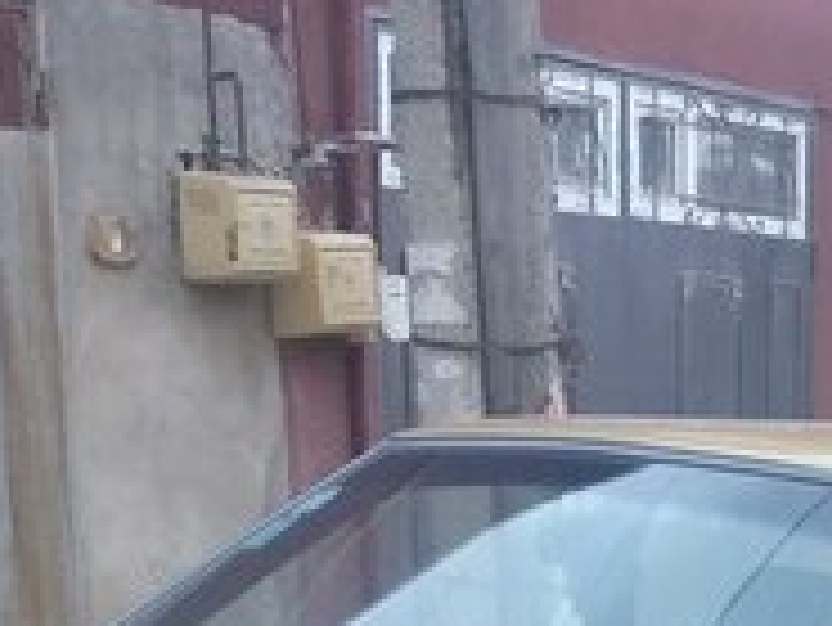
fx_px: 2405
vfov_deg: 13.5
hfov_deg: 19.0
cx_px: 859
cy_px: 1079
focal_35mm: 100
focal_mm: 3.7
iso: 125
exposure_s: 1/100
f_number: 1.9
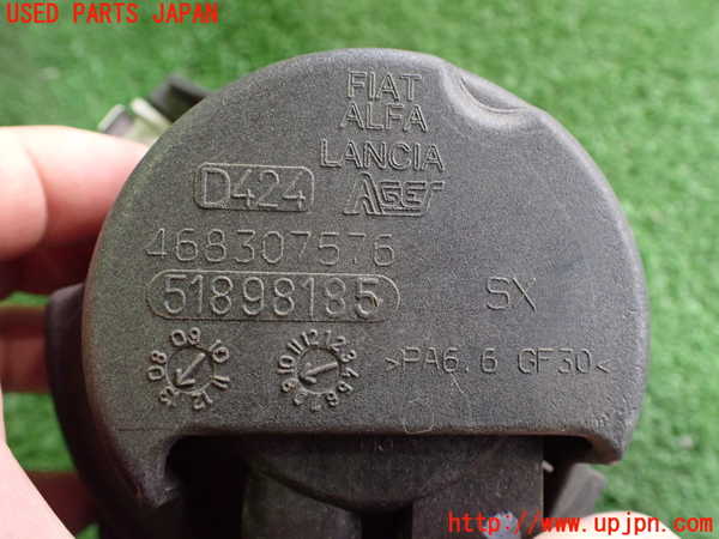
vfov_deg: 46.8
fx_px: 623
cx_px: 360
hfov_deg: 60.0
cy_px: 270
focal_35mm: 30
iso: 800
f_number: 2.3
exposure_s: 1/60
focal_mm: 5.4
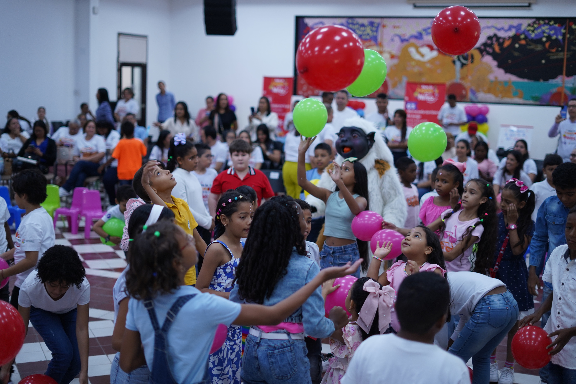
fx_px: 800
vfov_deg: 27.0
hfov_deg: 39.6
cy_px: 192
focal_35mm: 50
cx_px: 288
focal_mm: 50
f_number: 1.8
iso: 500
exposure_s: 1/200
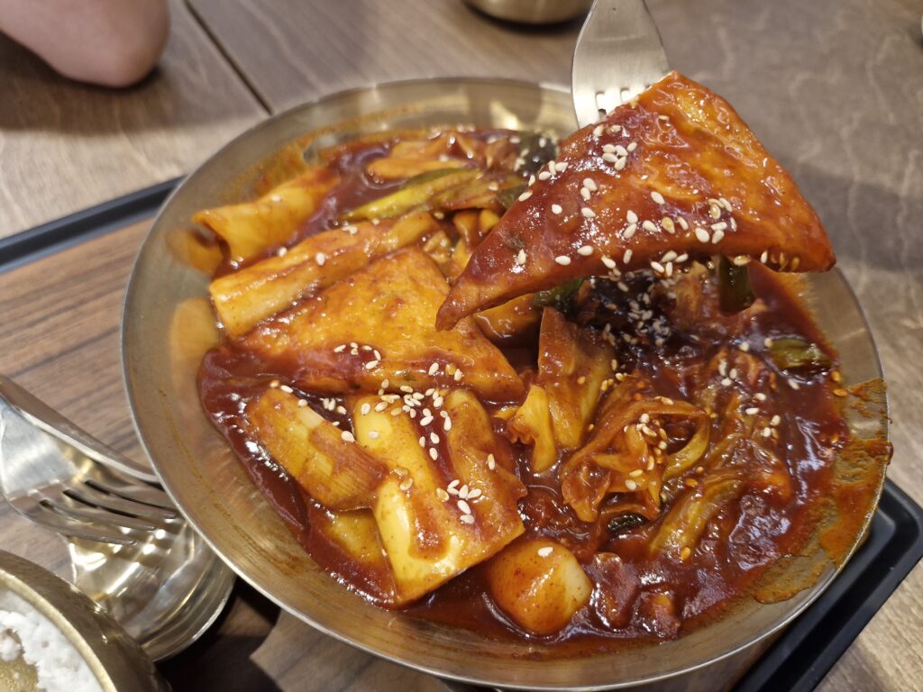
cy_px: 346
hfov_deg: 73.9
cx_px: 462
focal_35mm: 23
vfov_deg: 58.9
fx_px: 613
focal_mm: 5.54
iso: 50
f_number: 1.8
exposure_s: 1/120
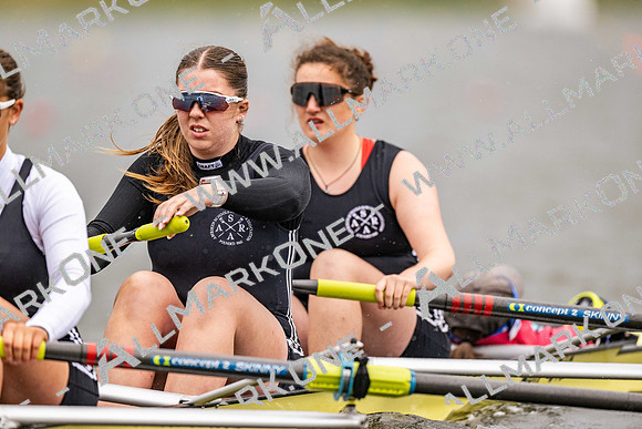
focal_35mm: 600
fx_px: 10702
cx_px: 321
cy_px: 214
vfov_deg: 2.3
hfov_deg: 3.4
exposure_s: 1/2500
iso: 1000
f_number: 4
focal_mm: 600
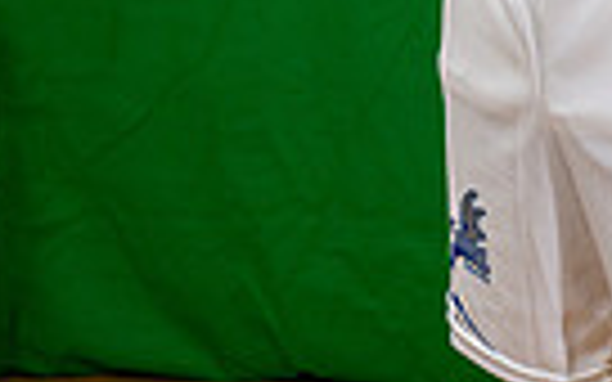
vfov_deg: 5.8
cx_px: 648
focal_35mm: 219
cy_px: -512
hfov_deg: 9.5
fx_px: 3653
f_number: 8
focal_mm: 65
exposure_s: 1/250
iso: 250
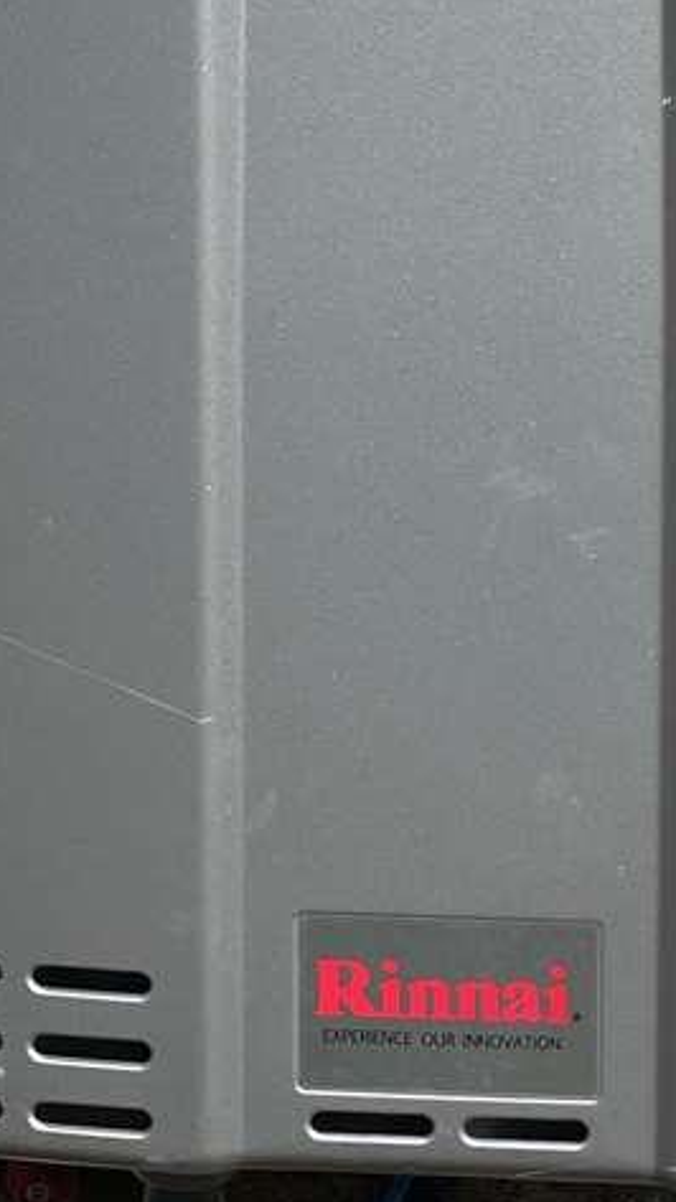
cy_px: -5
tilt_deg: -6.5
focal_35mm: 92
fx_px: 2932
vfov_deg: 22.3
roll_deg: -0.3
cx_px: 557
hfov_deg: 13.1
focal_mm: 4.2
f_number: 1.6
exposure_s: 1/4651
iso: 32
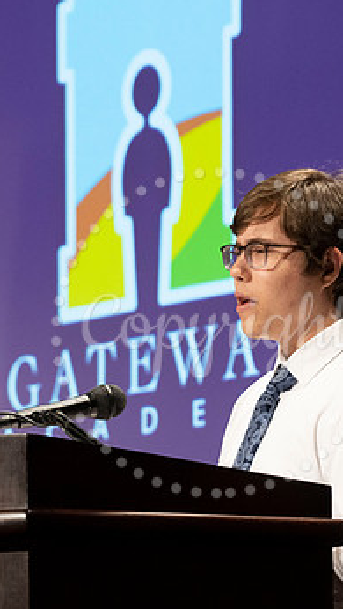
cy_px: 465
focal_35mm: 247
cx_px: -57
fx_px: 3988
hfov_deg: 4.9
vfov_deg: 8.7
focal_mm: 90
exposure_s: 1/100
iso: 800
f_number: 4
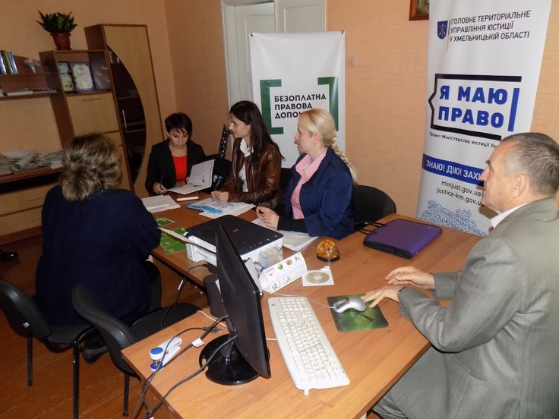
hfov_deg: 69.3
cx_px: 301
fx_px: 404
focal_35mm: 25
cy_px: 215
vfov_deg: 54.9
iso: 200
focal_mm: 4
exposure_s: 1/30
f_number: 3.1
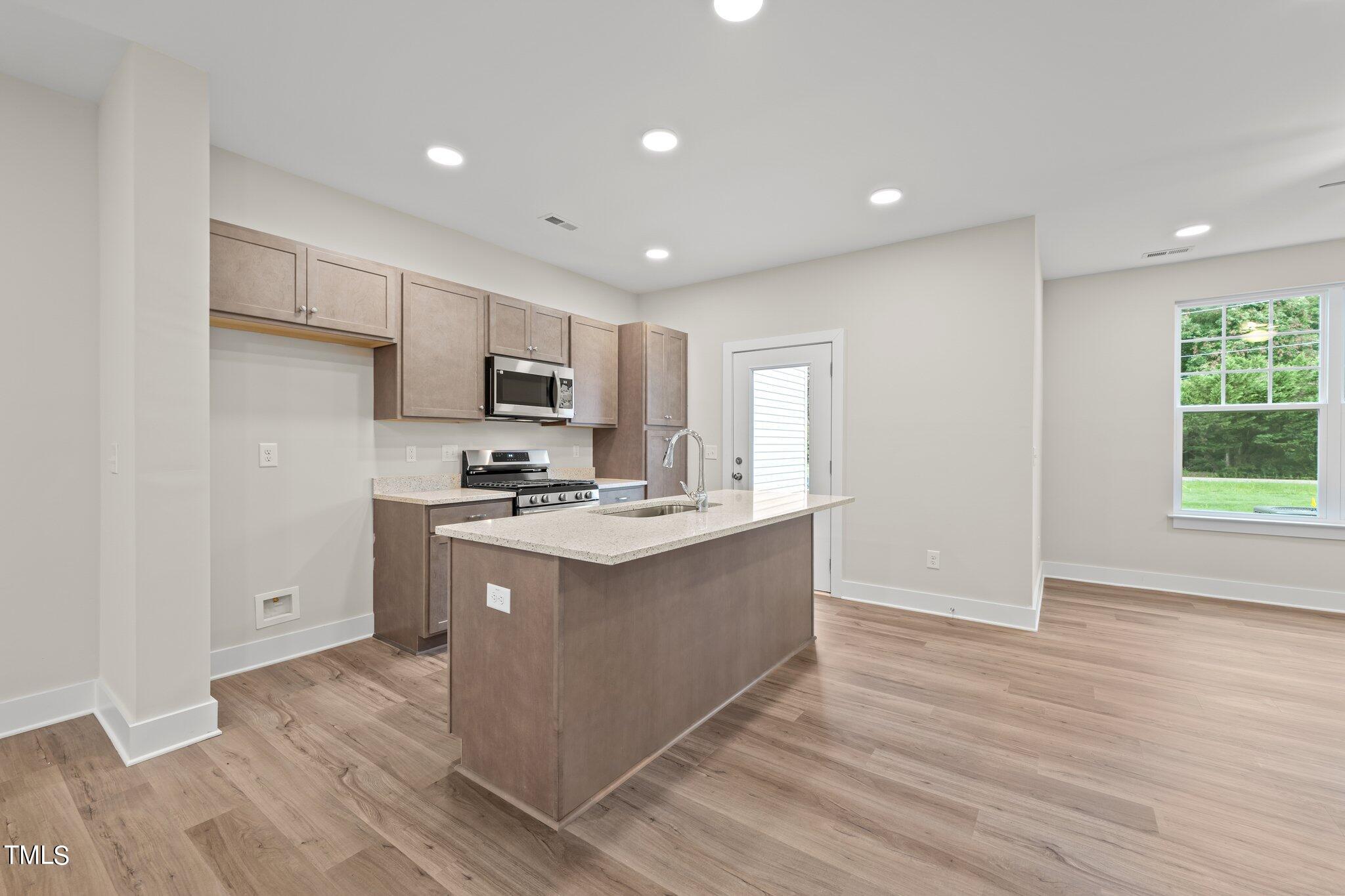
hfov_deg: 104.3
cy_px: 448
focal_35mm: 14
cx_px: 672
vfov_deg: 81.2
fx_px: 523
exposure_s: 1/2
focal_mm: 14
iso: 200
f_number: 7.1
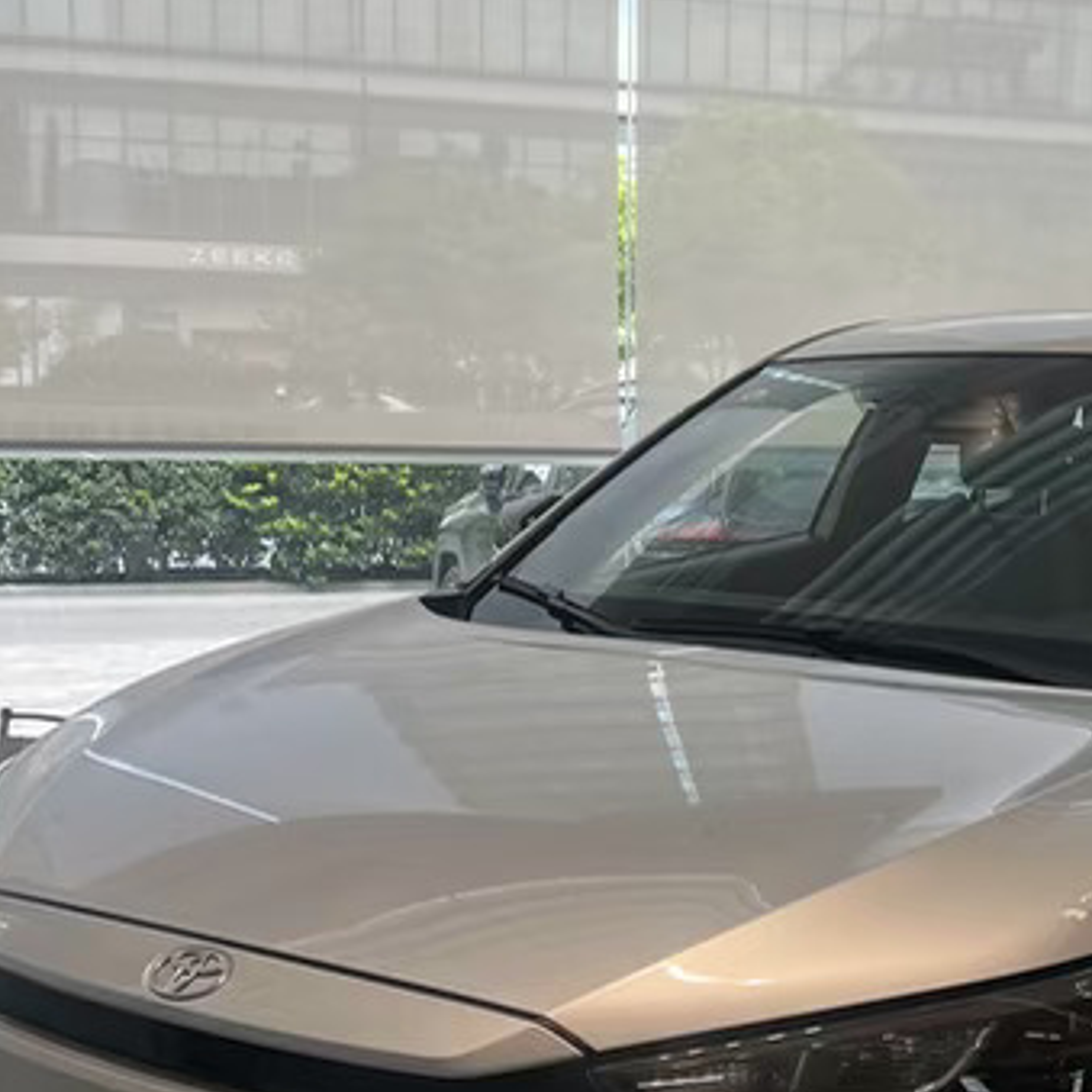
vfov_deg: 31.0
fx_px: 1963
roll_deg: -1.4
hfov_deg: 30.7
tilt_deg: -8.2
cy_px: 664
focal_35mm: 55
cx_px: 786
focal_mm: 5.7
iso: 50
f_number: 1.5
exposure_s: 1/418
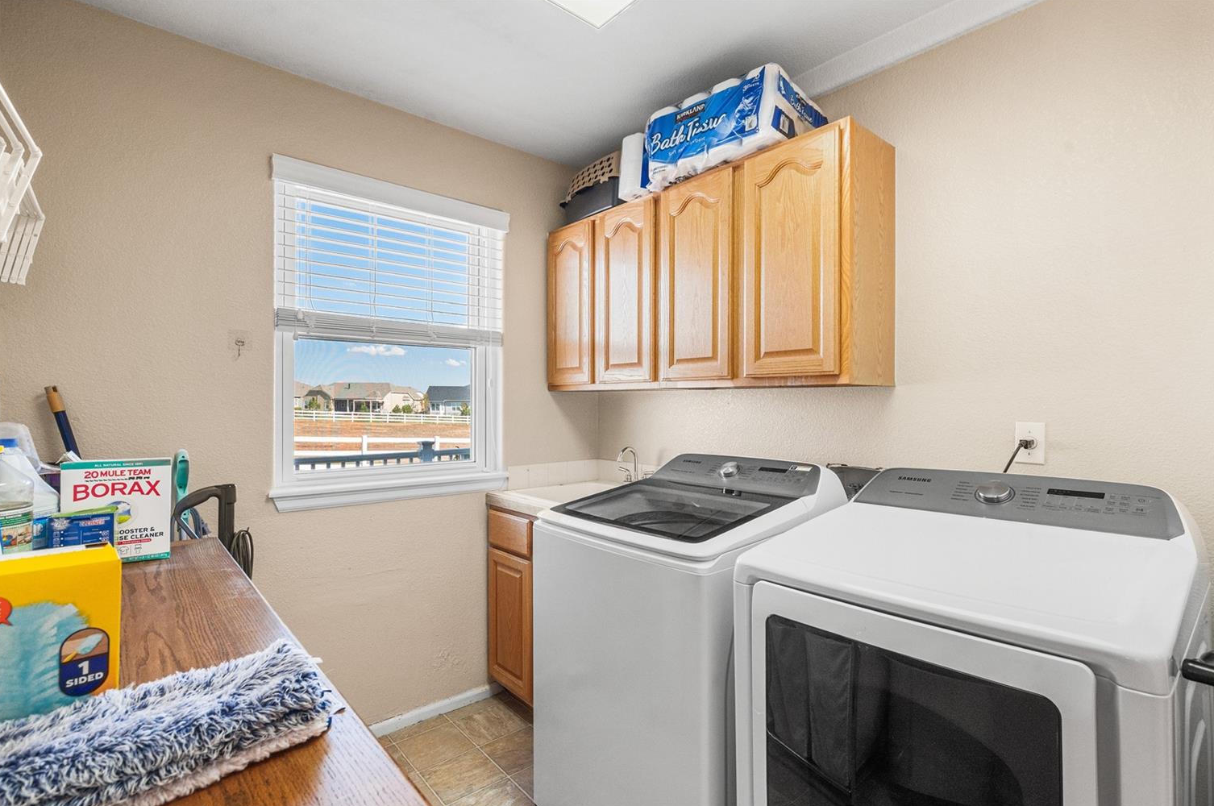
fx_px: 573
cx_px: 627
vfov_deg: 70.2
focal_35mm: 17
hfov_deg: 93.3
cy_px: 425
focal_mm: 16
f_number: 8
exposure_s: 1/125
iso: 800
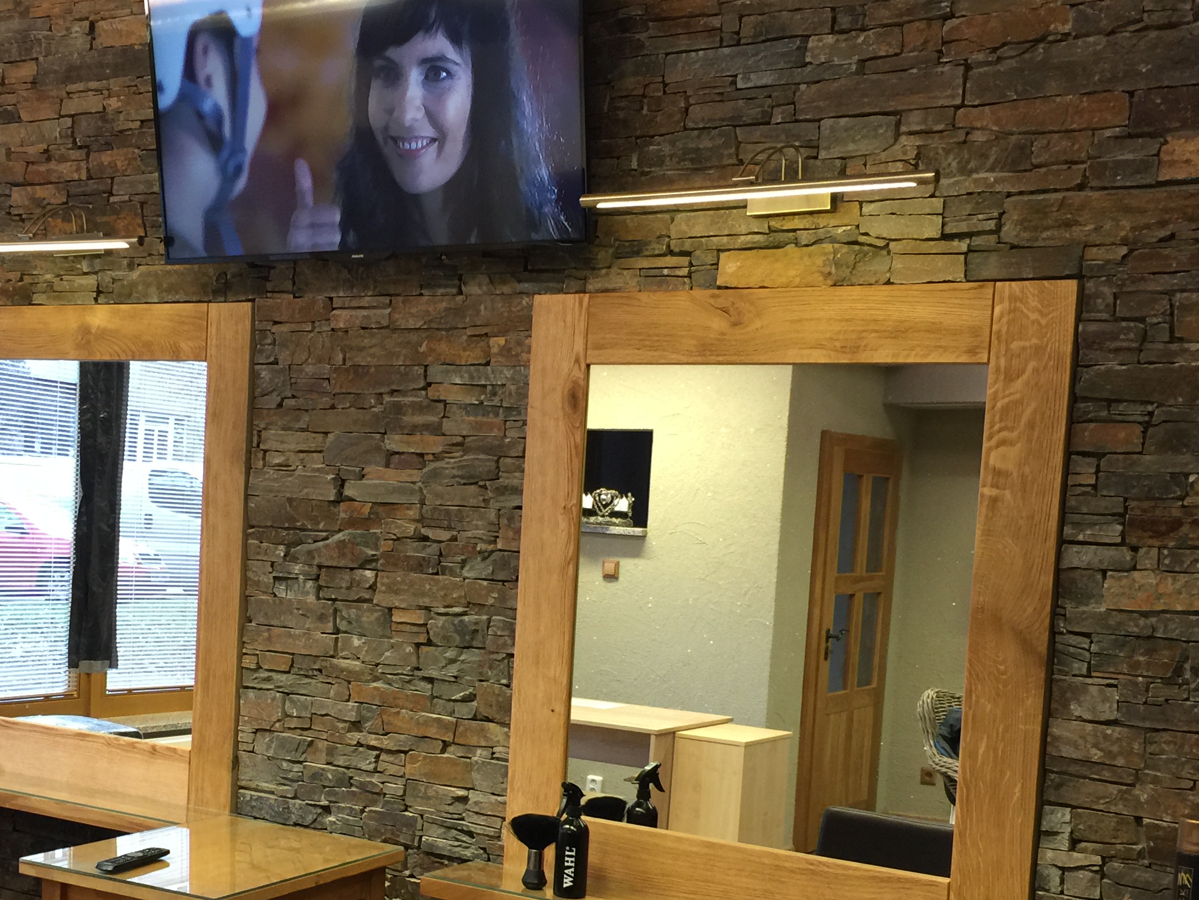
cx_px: 506
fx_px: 1663
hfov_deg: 39.6
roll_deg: -3.0
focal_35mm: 48
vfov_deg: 29.8
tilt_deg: -5.6
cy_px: 660
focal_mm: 4.15
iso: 64
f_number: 2.2
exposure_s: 1/15
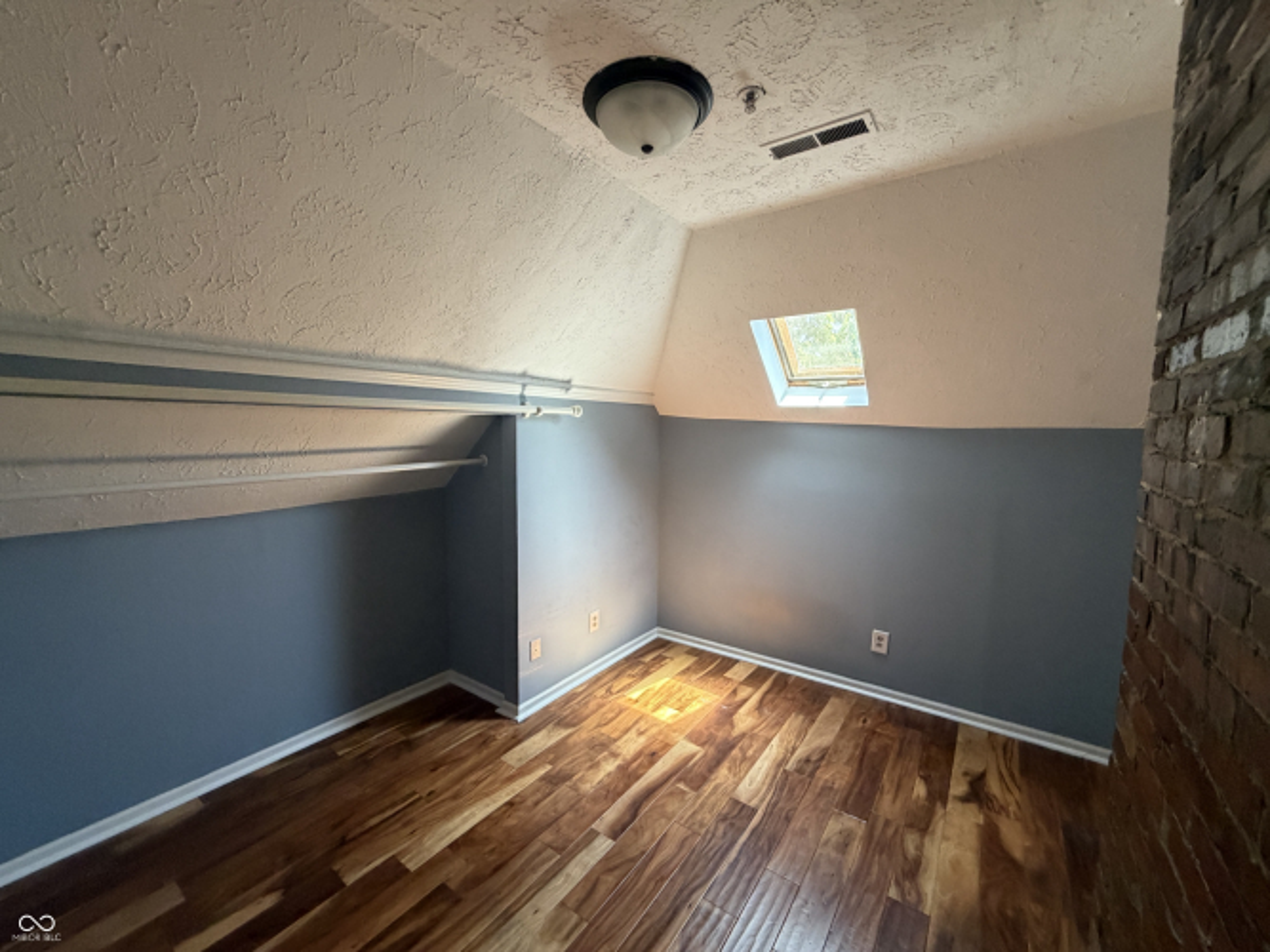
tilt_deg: -5.2
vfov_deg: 85.7
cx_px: 635
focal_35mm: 14
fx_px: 514
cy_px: 476
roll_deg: -1.0
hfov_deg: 102.1
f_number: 2.2
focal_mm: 2.22
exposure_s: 1/60
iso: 320
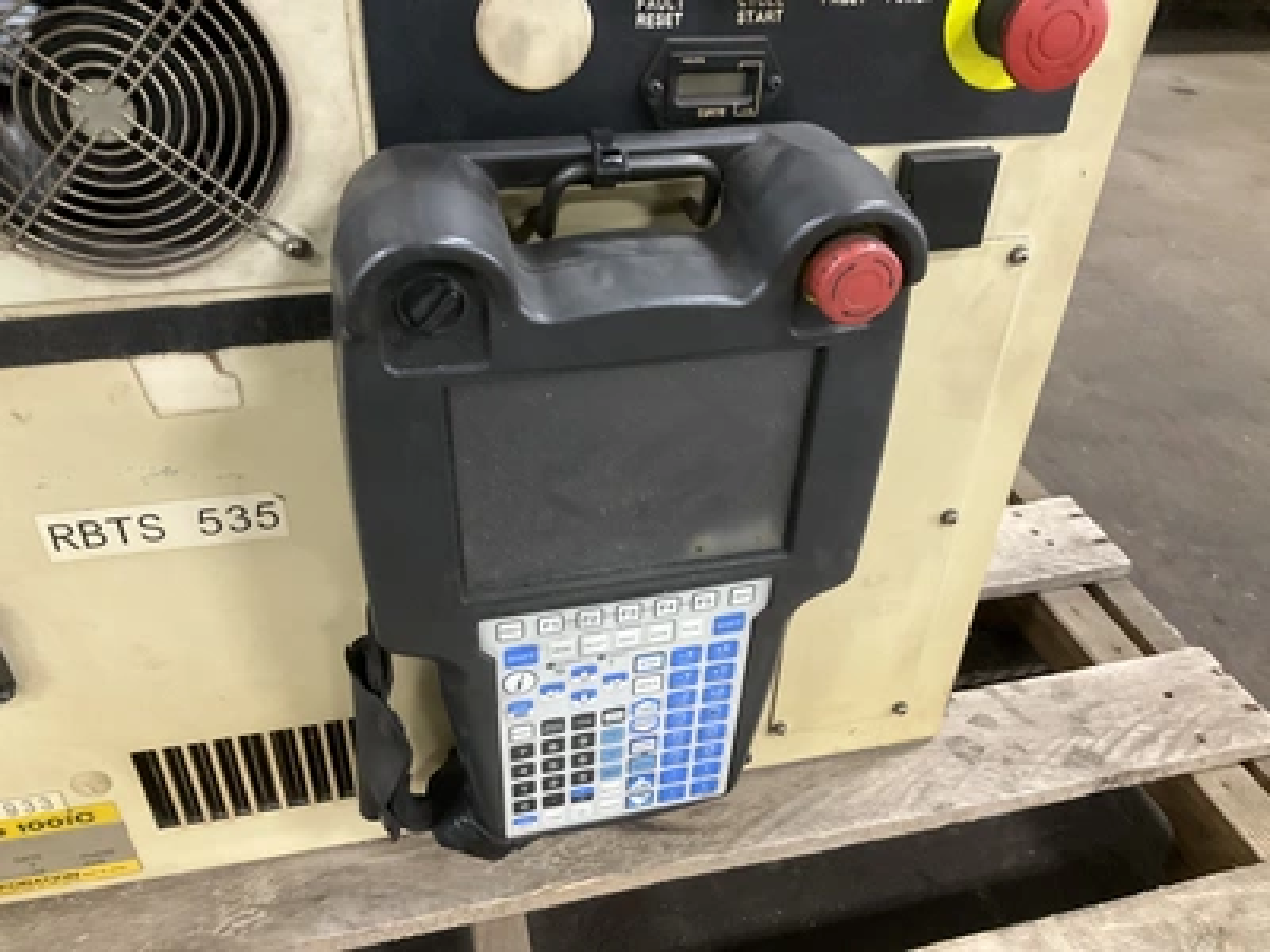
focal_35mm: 29
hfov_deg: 61.7
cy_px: 476
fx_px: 1064
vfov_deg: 48.2
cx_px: 635
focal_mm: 3
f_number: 1.8
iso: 320
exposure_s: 1/40
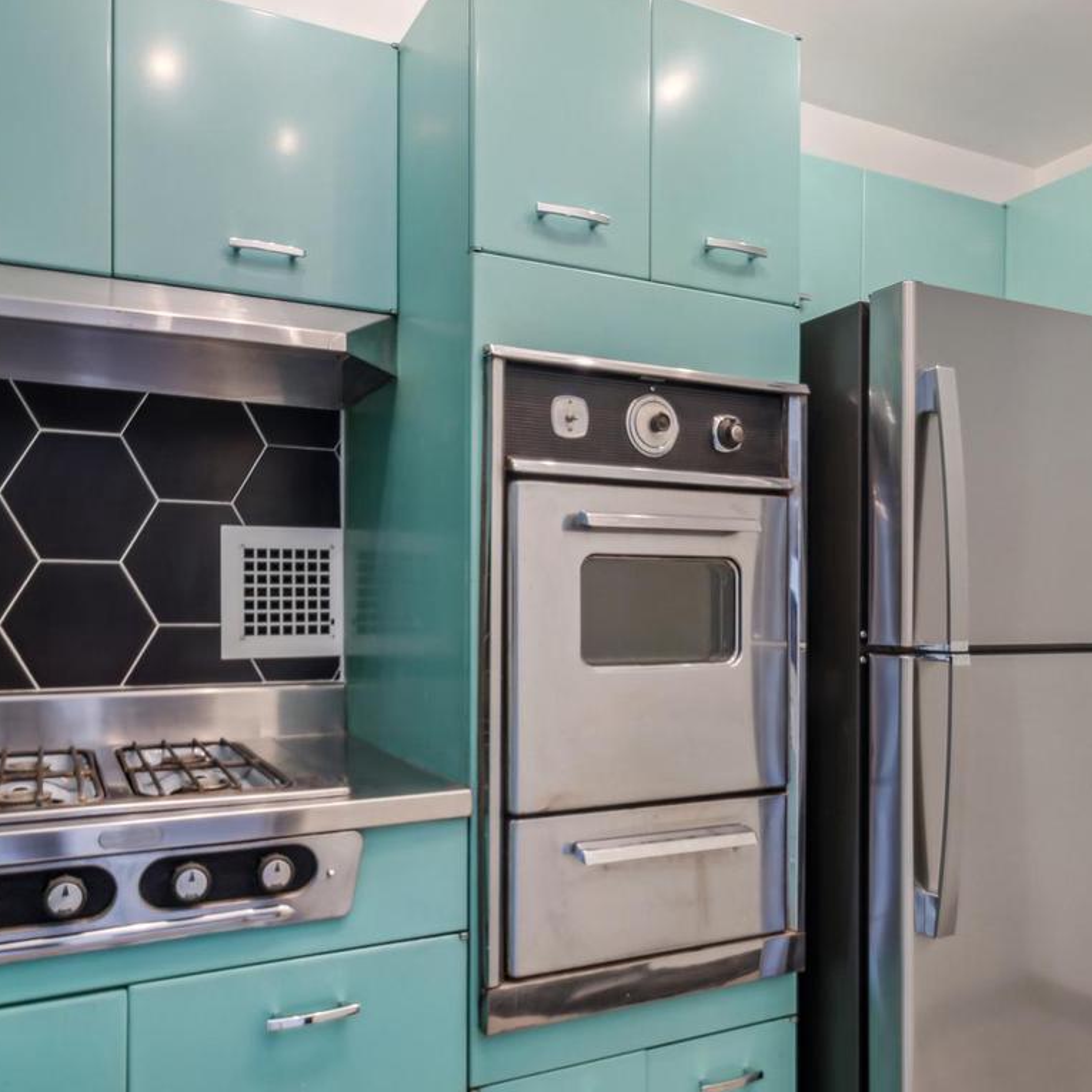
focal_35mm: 24
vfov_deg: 65.0
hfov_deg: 64.3
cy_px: 521
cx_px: 424
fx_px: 857
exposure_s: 1
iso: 200
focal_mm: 10
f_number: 11
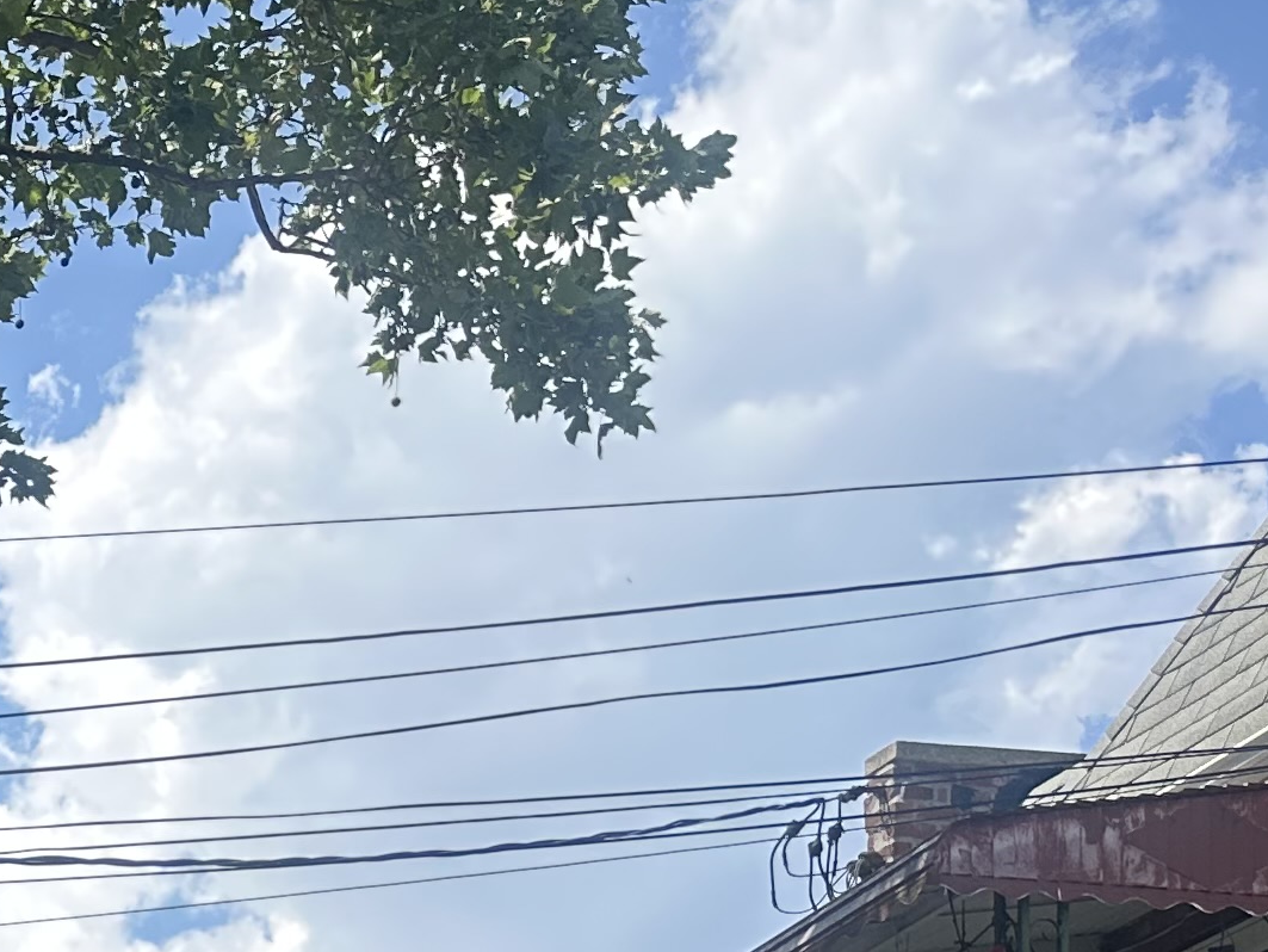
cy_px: 1792
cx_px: -742
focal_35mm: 91
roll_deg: -1.5
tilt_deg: +5.4
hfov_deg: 18.5
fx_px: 3335
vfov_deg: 14.1
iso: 80
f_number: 1.78
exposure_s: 1/1988
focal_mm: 6.86
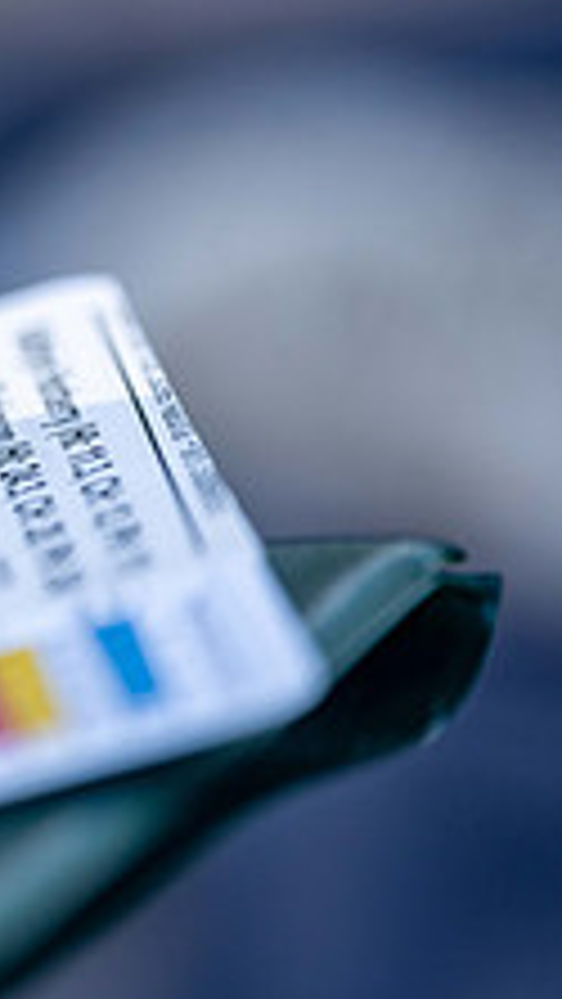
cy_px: 340
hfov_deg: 1.5
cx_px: -661
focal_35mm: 821
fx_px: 21734
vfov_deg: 2.6
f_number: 4
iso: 250
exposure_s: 1/500
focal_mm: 300
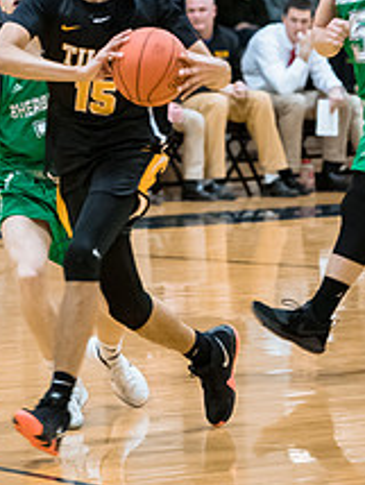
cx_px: 34
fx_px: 4672
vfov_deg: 5.9
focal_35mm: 333
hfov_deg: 4.5
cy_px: 88
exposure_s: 1/400
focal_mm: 110
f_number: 2.8
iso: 3200
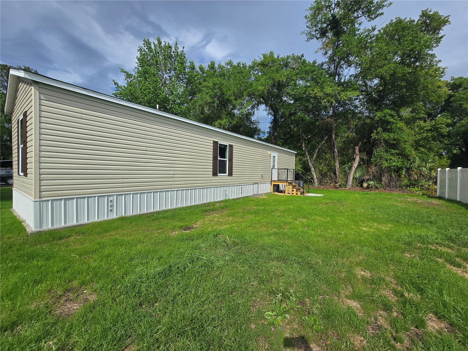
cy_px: 176
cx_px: 234
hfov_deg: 106.2
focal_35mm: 13
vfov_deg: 89.9
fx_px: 176
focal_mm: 2.2
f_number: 2.2
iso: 50
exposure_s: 1/2252
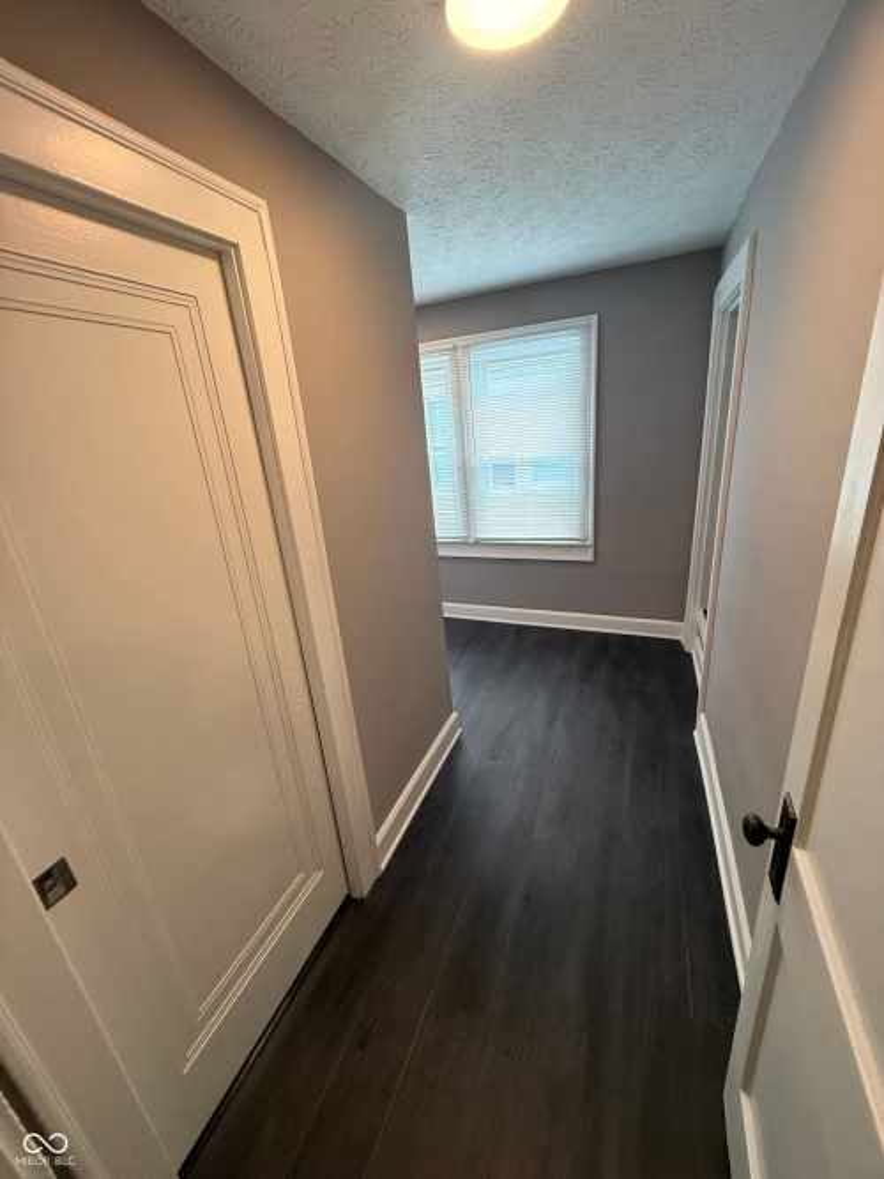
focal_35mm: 14
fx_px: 477
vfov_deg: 102.1
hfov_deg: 85.7
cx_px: 442
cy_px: 590
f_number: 2.2
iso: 200
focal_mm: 2.22
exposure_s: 1/120
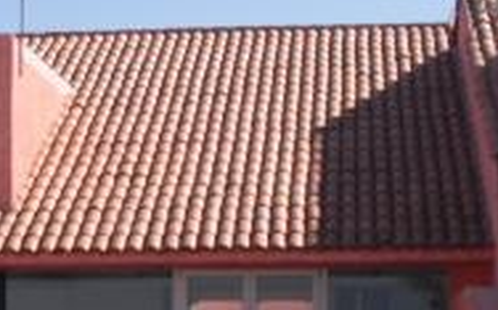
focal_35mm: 130
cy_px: 363
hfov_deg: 15.8
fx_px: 1762
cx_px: -5
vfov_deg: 9.9
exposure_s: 1/160
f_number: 7.8
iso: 64
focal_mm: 6.3
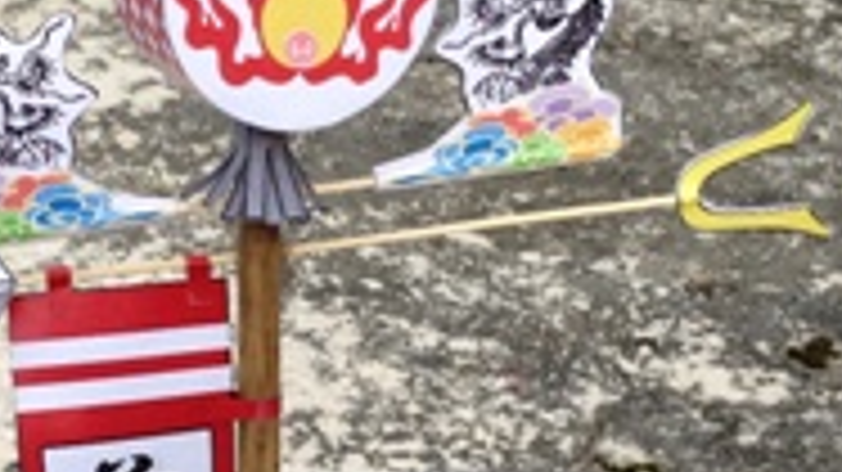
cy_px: 506
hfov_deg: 22.4
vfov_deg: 12.7
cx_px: 158
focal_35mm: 94
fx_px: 2098
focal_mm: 4.13
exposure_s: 1/602
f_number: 2.4
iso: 50
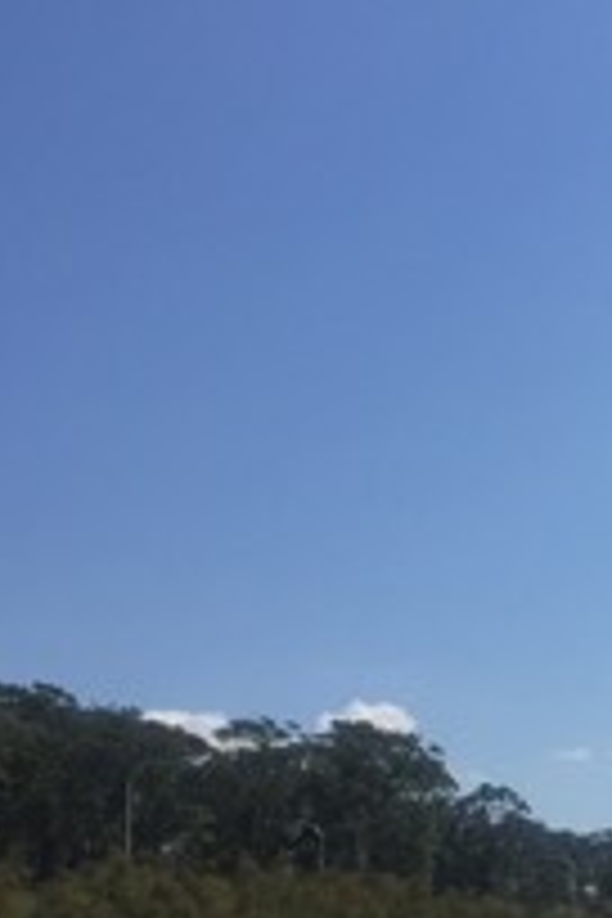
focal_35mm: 77
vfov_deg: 25.6
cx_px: 810
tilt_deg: +3.4
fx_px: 1963
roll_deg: -1.8
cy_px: 796
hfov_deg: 16.7
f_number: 2.2
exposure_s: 1/3968
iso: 32
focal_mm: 4.15
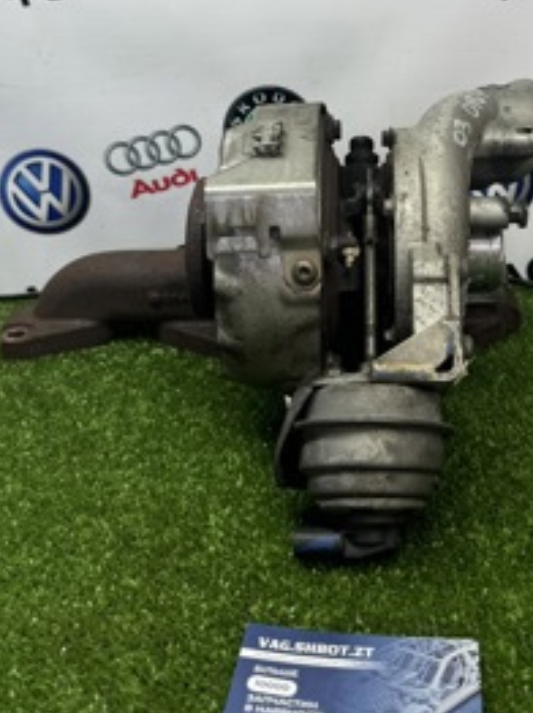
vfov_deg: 41.5
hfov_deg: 32.7
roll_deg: +0.4
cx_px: 337
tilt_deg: -12.2
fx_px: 905
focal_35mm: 44
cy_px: 166
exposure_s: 1/204
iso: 64
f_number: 1.78
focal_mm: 6.76
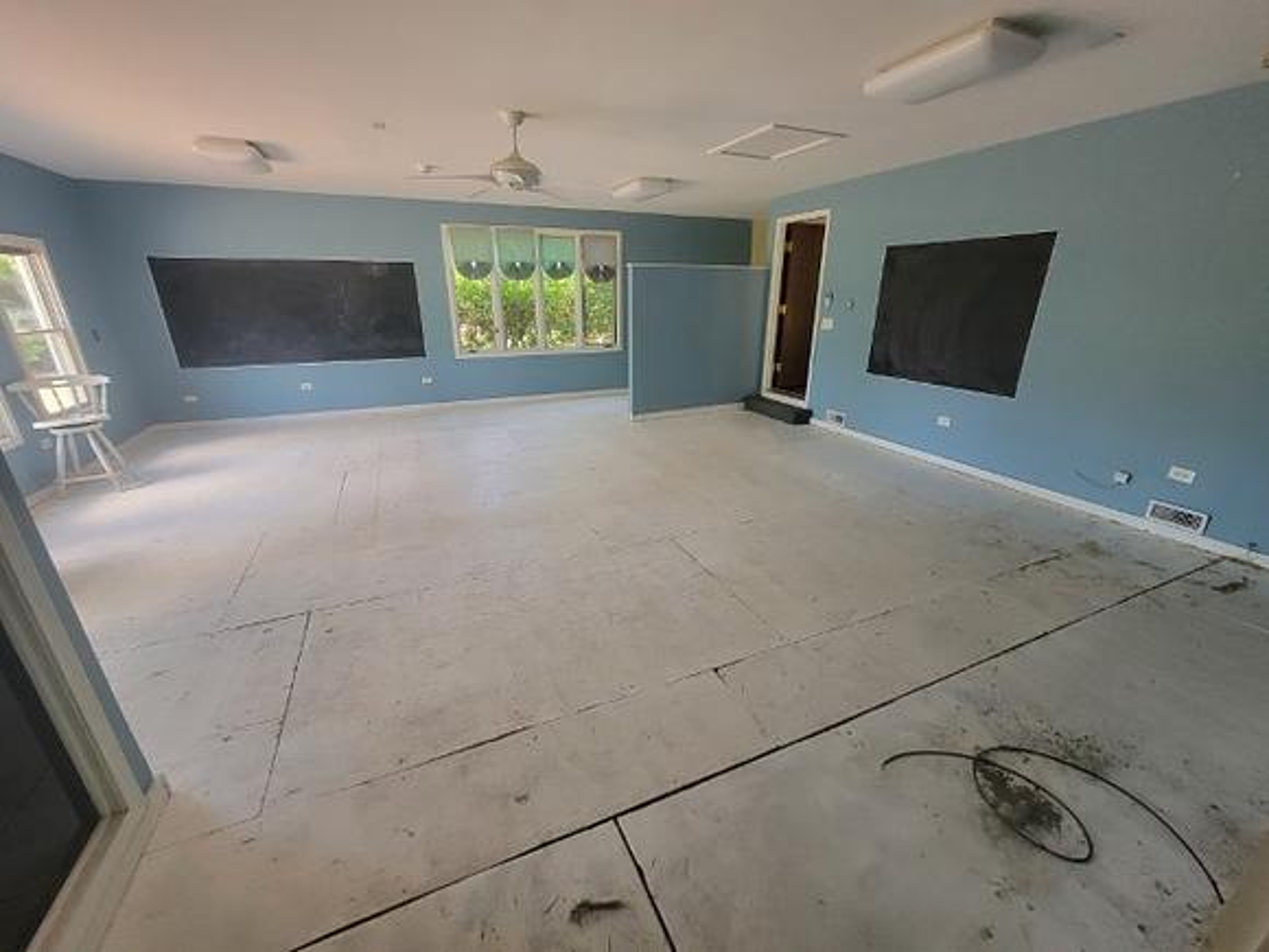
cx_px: 634
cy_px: 476
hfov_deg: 106.2
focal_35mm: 13
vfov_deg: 89.9
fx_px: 477
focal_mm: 2.2
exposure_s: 1/60
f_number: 2.2
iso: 200
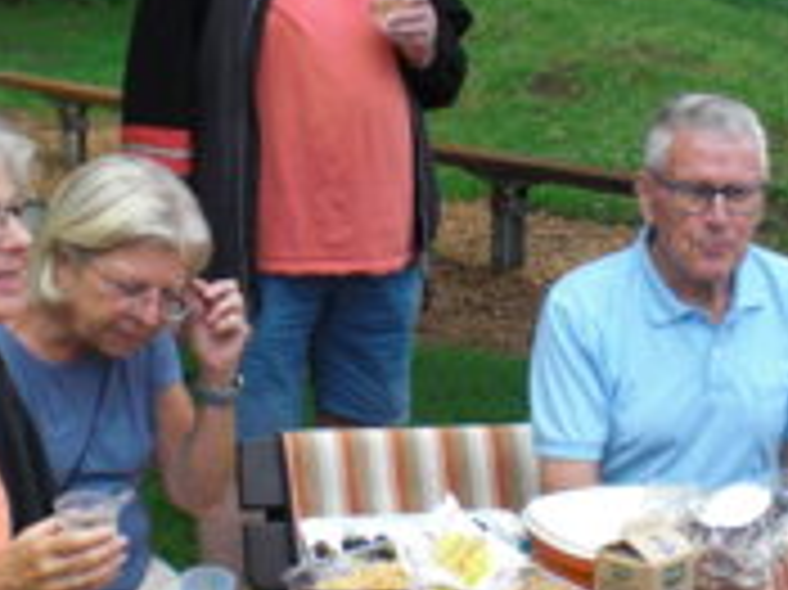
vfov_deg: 16.9
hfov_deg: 22.5
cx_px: 351
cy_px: 351
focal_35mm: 87
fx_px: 1979
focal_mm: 6.3
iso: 64
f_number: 3.1
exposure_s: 1/200
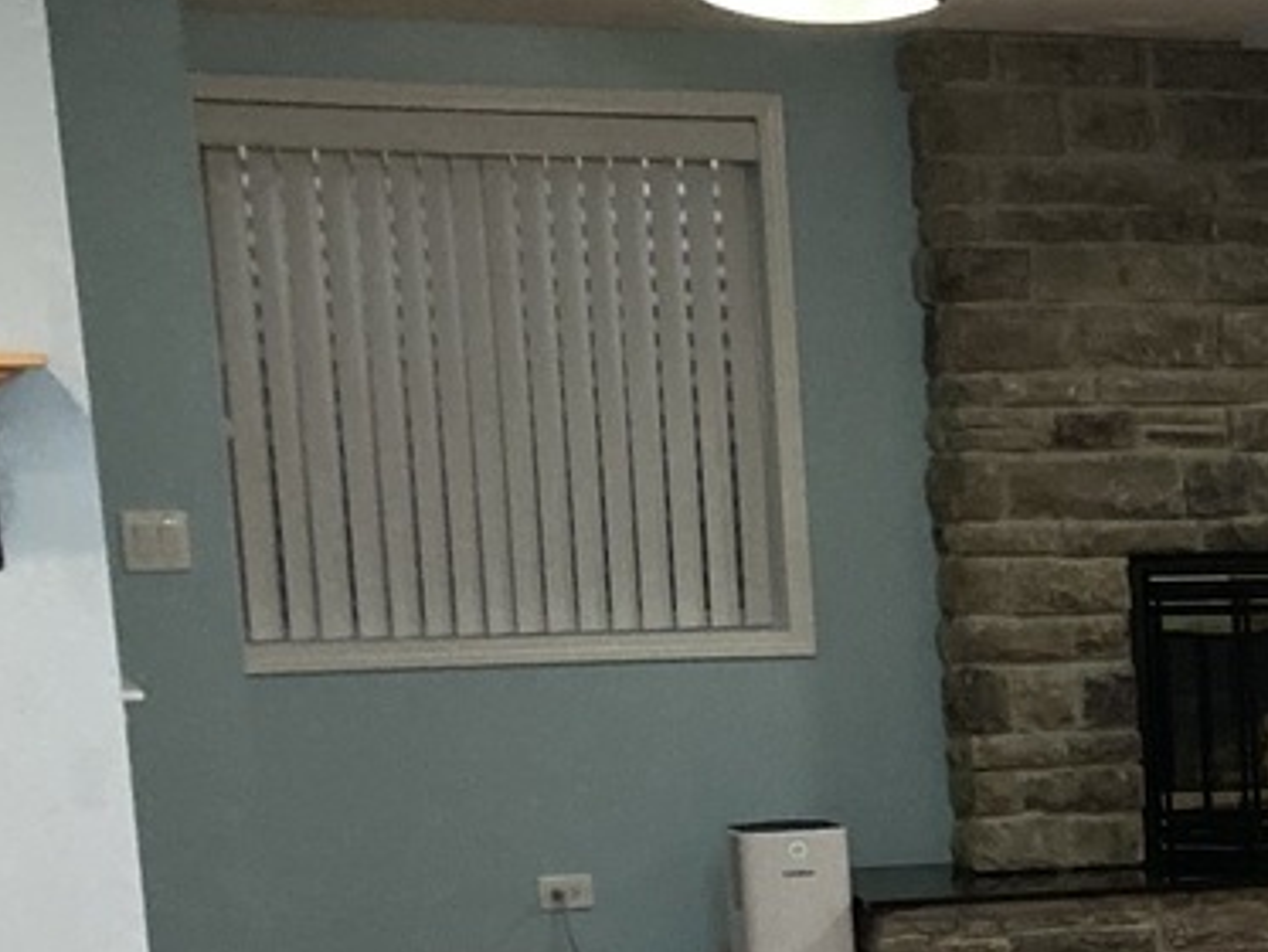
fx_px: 3957
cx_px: 2060
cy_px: 1217
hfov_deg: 16.2
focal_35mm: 108
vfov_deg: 13.3
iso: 320
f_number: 1.8
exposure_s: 1/60
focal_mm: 3.99
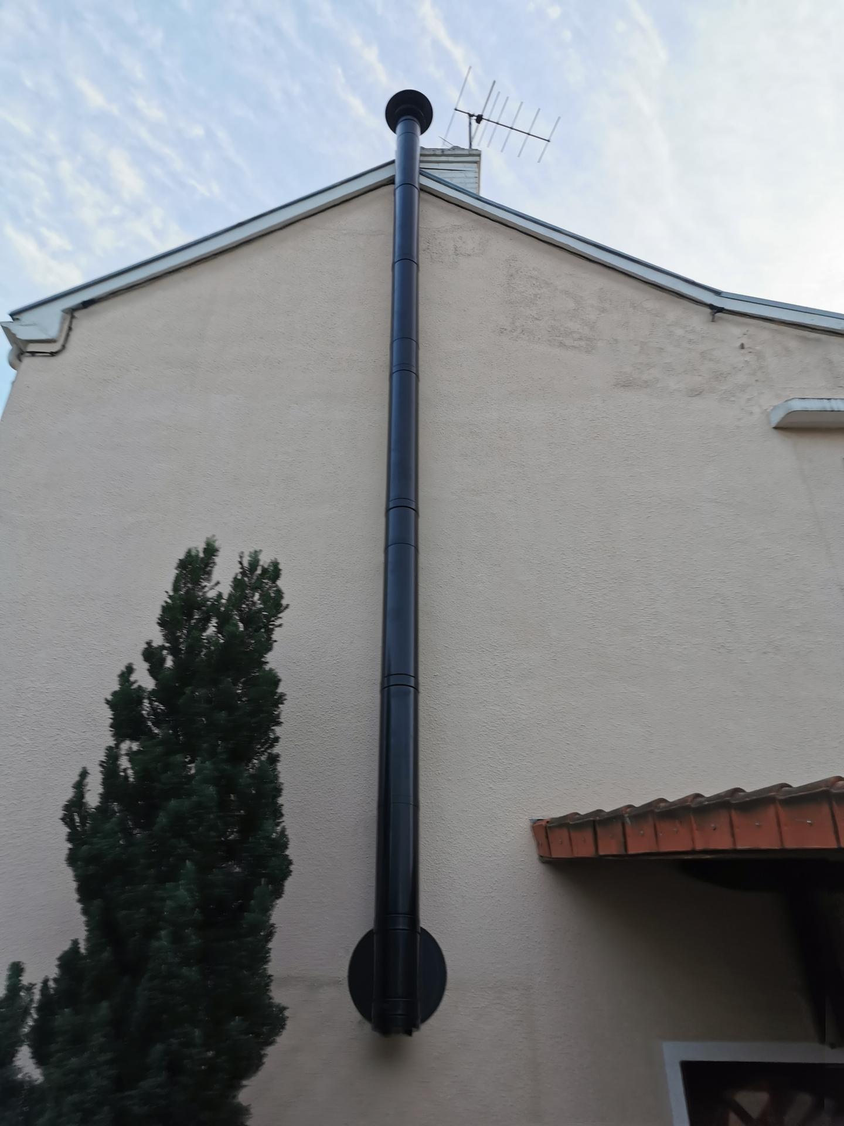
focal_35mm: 27
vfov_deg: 65.3
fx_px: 878
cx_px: 422
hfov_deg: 51.4
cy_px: 563
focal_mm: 5.58
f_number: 1.8
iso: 50
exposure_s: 1/116
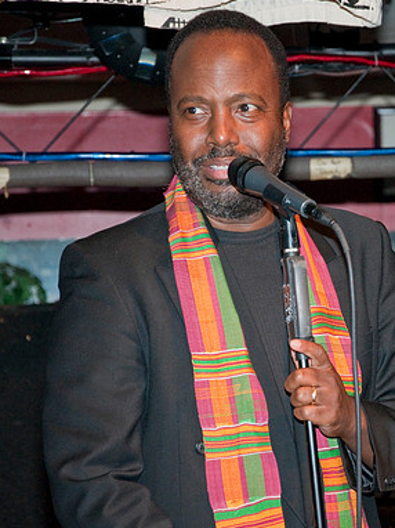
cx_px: 358
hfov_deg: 7.5
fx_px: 3001
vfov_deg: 10.0
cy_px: 265
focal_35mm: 197
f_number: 5.6
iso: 800
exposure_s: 1/60
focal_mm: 90
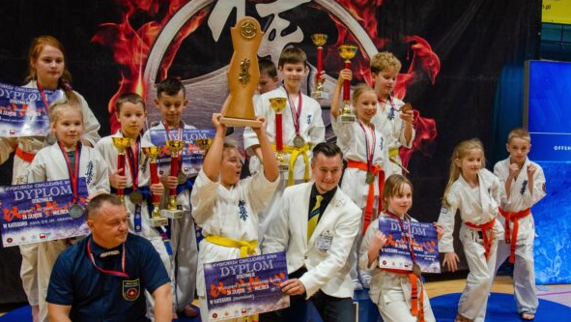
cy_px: 190
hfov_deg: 46.3
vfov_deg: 27.1
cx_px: 313
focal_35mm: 44
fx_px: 666
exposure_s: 1/200
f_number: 3.8
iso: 1600
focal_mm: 24
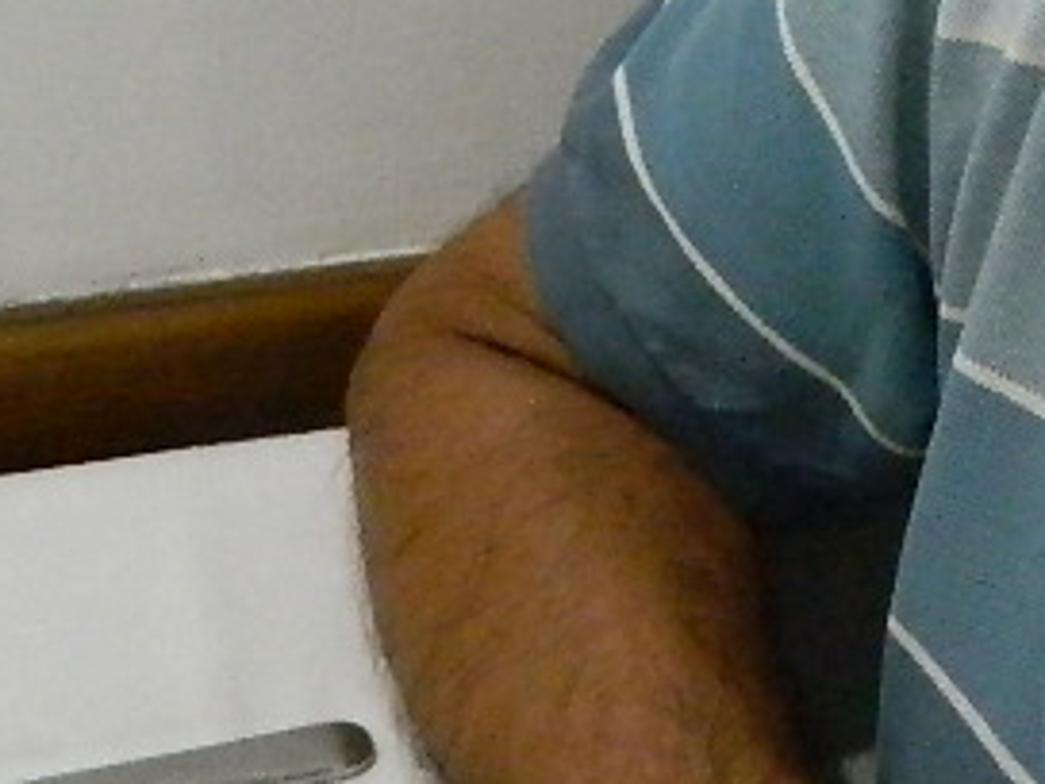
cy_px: -304
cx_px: 1299
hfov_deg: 19.5
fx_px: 2838
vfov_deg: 14.9
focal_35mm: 94
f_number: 3.1
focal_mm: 4.5
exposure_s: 1/50
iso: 800
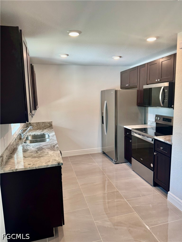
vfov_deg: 71.6
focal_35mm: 24
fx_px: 168
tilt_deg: -8.1
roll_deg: +1.5
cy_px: 121
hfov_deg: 56.8
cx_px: 91
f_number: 1.78
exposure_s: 1/120
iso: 125
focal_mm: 6.76
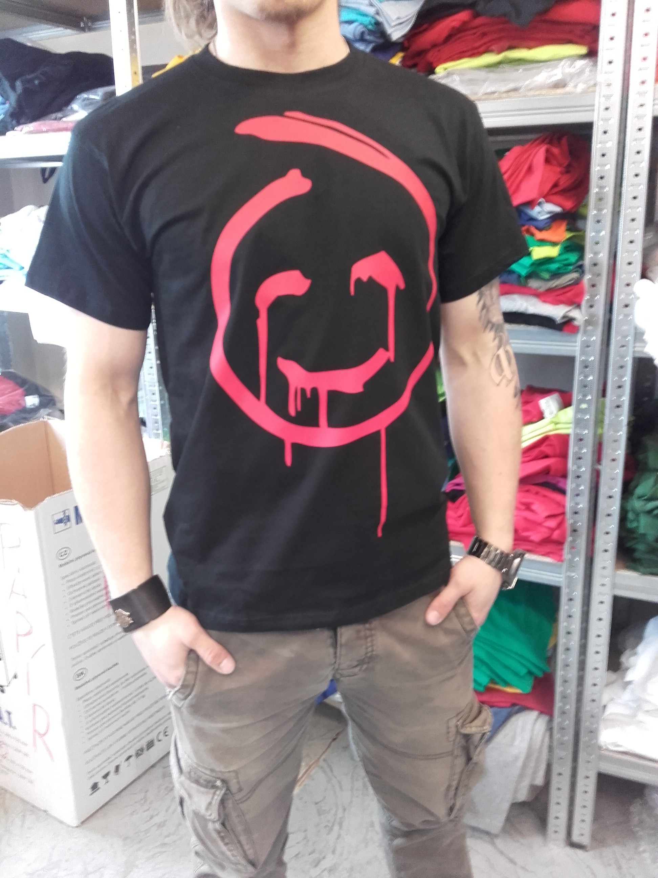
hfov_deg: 45.4
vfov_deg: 58.4
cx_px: 329
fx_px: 786
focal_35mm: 31
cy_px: 439
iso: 170
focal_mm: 3.31
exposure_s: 1/8
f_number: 2.2
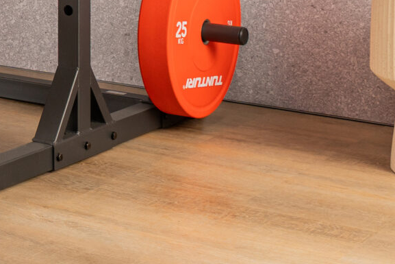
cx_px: -223
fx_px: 1460
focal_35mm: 133
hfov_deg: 14.3
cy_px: -215
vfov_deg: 9.8
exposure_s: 1/200
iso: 200
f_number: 8
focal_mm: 30
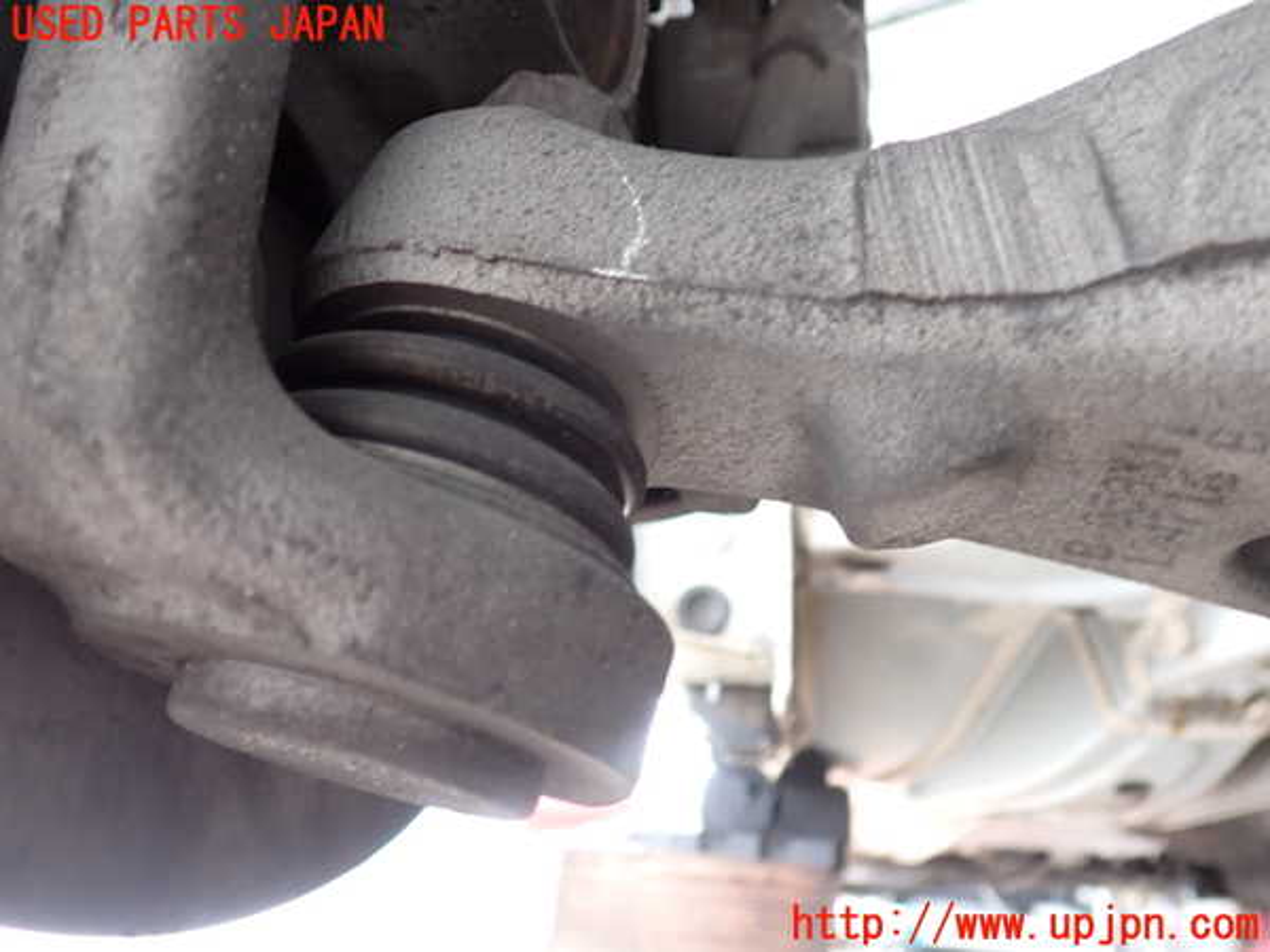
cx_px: 635
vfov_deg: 46.8
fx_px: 1101
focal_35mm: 30
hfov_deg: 60.0
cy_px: 476
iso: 200
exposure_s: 1/40
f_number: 2.3
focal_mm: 5.4
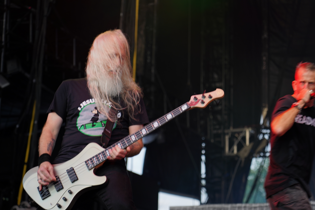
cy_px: 105
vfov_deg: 13.0
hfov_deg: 19.5
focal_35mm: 105
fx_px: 919
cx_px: 158
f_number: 4
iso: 200
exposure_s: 1/125
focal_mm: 105
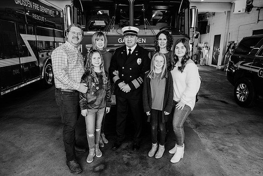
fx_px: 175
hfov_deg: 73.7
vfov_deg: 53.2
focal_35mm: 24
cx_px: 132
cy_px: 88
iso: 250
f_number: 3.2
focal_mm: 24
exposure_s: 1/250
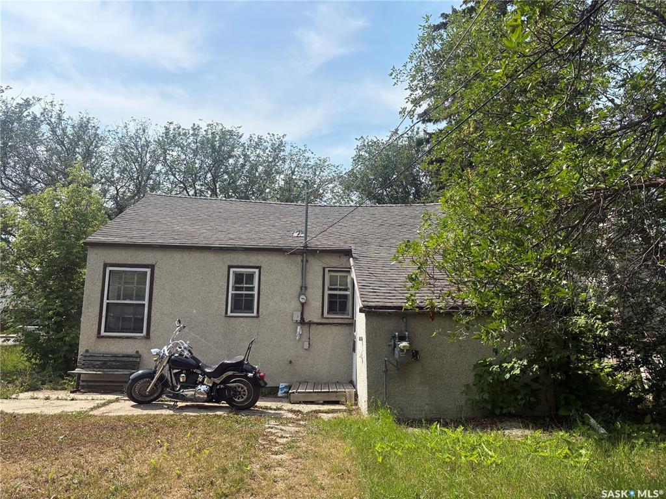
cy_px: 250
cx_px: 333
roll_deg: +0.2
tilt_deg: +8.1
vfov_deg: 53.1
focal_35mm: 26
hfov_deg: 67.3
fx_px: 500
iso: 50
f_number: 1.6
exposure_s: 1/4329
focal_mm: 5.96
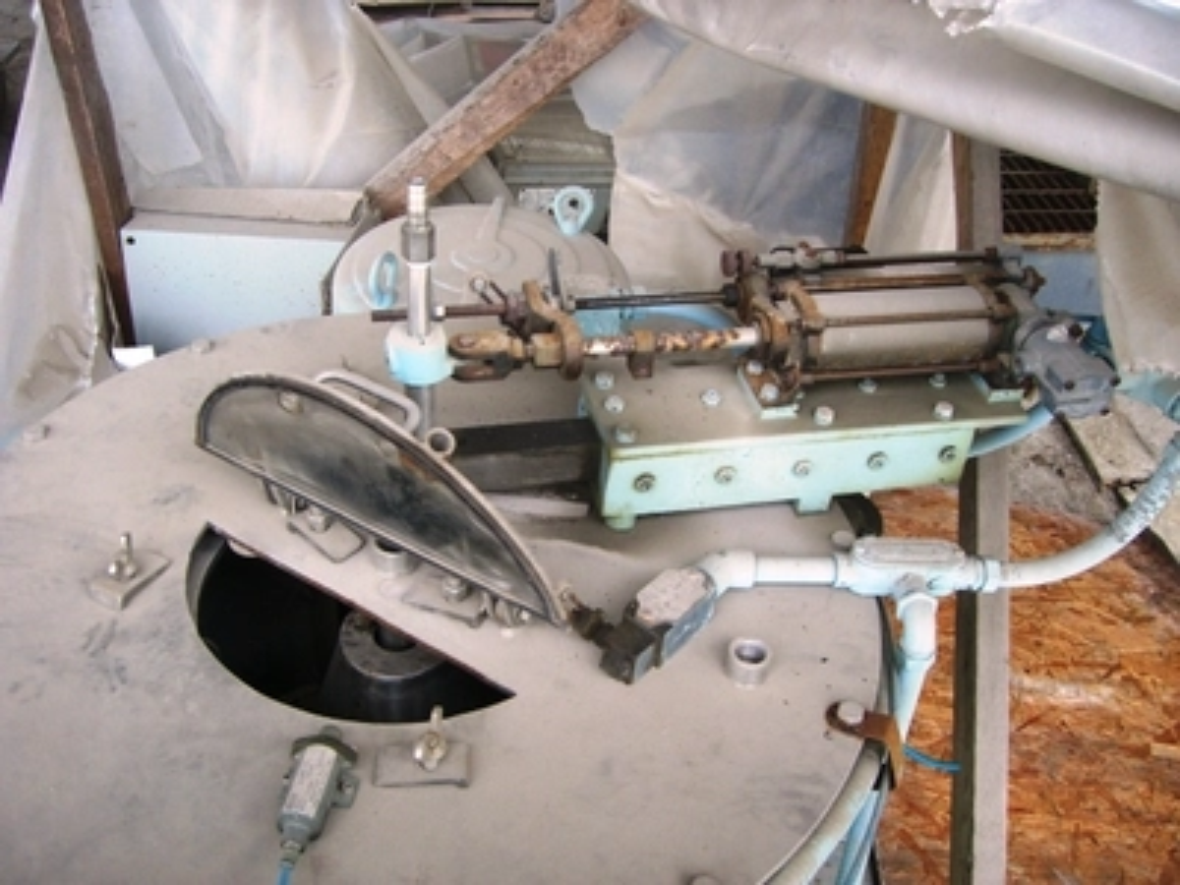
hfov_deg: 49.0
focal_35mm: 38
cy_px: 442
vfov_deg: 37.7
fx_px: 1295
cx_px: 590
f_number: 2.7
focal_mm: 6.2
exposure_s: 1/200
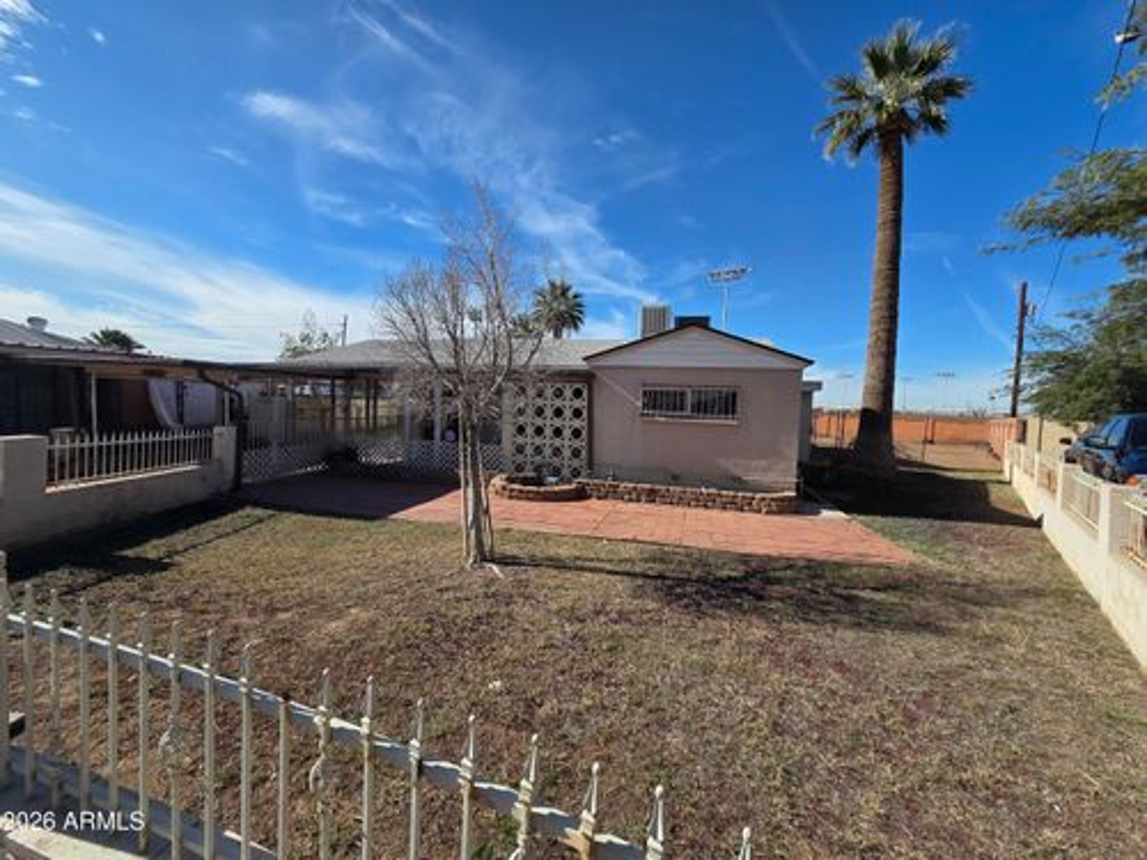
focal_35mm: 13
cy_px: 430
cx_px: 574
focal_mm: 2.2
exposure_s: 1/2531
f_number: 2.2
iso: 50
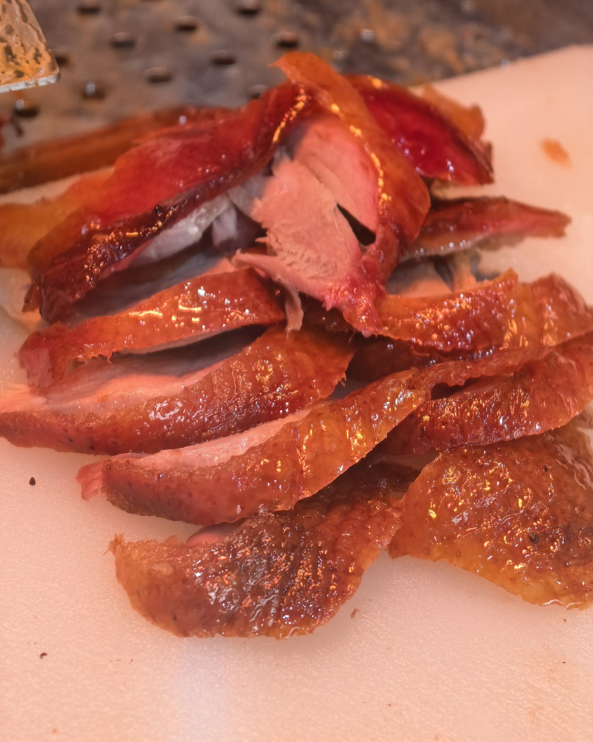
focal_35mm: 114
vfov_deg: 16.9
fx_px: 2501
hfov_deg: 13.5
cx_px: 295
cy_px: 386
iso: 1250
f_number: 2.1
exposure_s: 1/625
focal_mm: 15
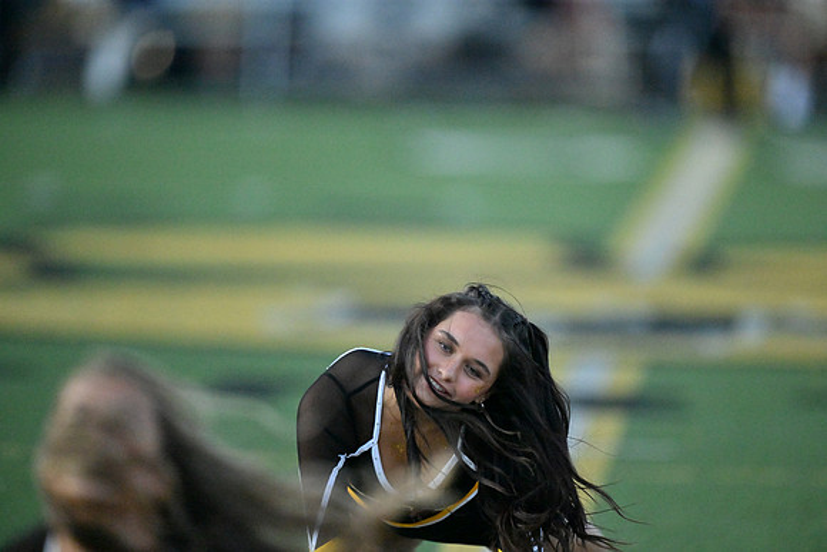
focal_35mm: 400
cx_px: 414
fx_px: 9191
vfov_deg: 3.4
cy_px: 276
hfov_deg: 5.2
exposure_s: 1/32000
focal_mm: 400
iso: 4000
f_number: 2.8
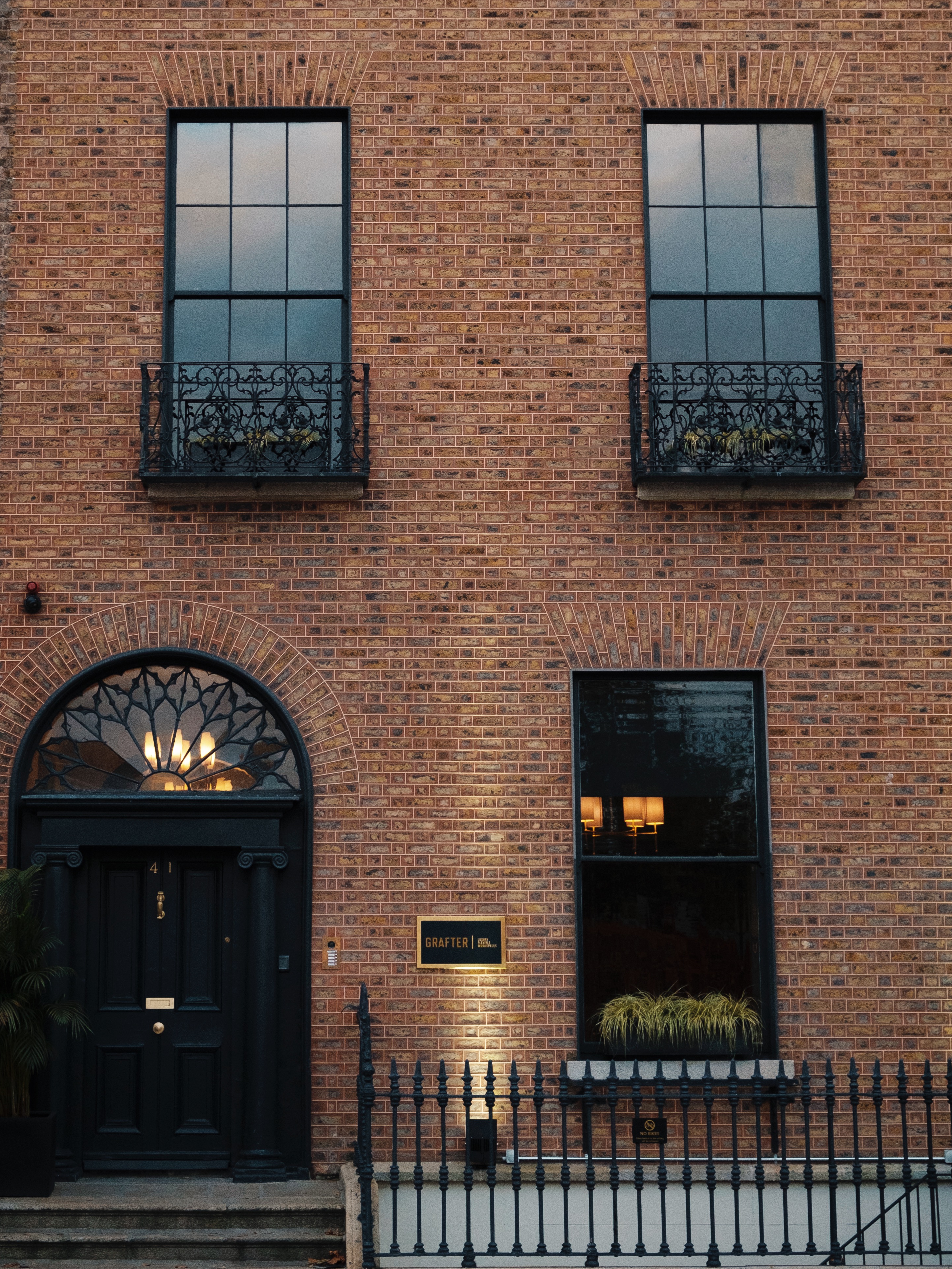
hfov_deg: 20.4
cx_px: 512
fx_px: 2640
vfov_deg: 26.8
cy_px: 370
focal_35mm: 72
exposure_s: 1/1000
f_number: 4
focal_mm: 31.5
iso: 1600
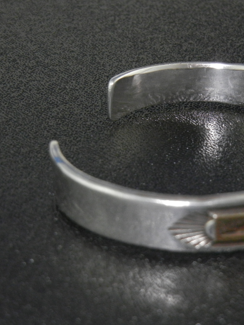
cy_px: 163
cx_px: 177
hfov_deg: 16.2
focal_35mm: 91
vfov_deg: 21.5
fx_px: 855
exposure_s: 1/30
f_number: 8.2
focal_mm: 12.2
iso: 800
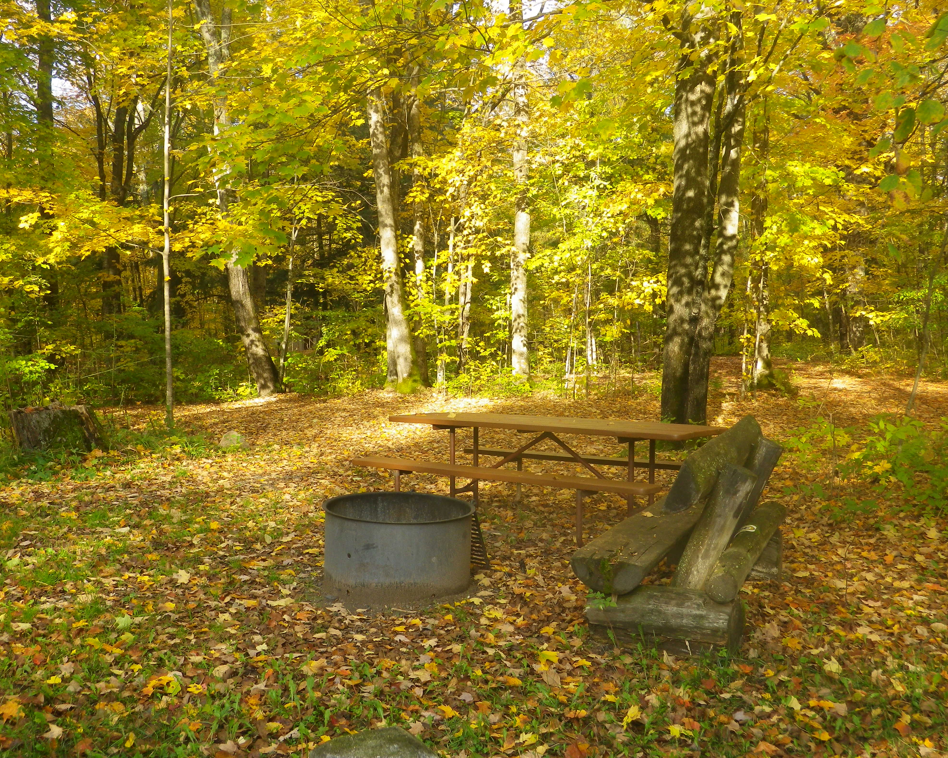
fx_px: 1010
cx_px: 472
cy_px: 376
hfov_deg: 50.3
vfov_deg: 41.2
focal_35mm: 36
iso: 80
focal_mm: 6.1
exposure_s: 1/80
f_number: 3.8
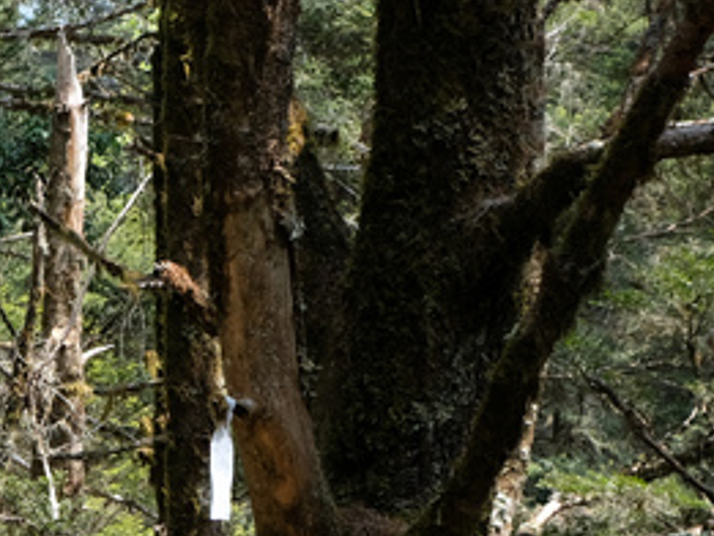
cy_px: 316
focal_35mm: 129
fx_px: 2662
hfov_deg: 14.2
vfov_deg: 11.5
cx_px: -397
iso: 400
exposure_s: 1/600
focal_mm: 23
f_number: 4
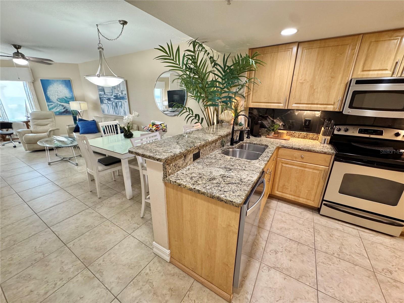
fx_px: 163
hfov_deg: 102.1
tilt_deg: -18.3
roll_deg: -1.1
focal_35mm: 14
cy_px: 152
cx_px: 202
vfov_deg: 85.7
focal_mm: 2.22
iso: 200
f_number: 2.2
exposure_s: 1/60
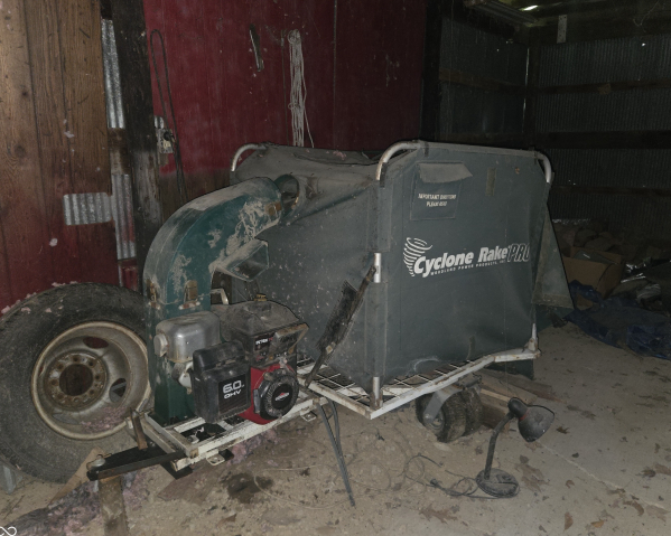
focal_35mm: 25
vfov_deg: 56.8
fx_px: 496
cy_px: 269
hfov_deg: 68.0
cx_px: 358
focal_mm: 5.4
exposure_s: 1/12
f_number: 1.8
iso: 250
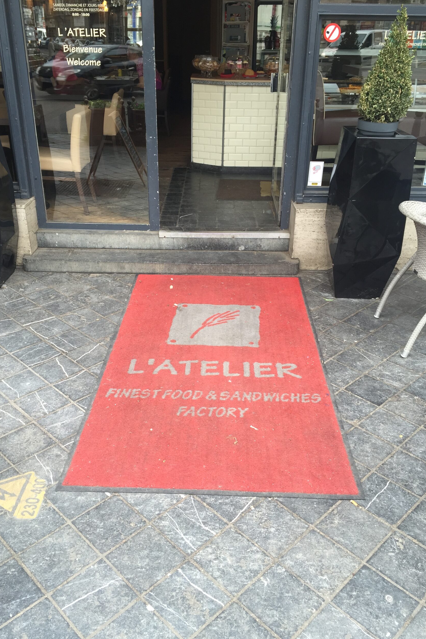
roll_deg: -0.5
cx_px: 204
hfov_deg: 42.3
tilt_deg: -26.4
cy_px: 316
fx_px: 550
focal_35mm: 31
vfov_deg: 60.3
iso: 32
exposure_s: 1/130
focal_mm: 4.15
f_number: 2.2
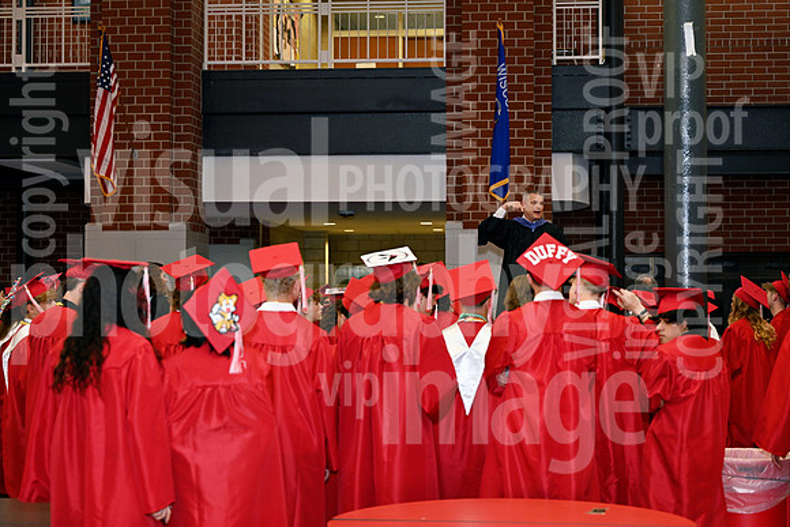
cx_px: 395
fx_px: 1536
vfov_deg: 19.5
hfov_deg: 28.8
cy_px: 264
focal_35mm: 70
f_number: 3.2
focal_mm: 70
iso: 1000
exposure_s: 1/125
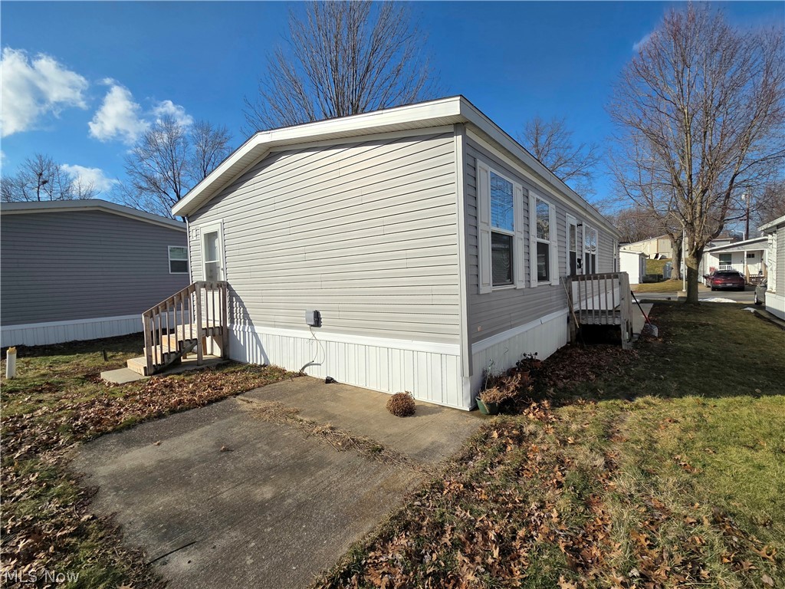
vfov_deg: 89.9
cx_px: 392
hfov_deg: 106.2
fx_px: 295
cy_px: 294
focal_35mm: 13
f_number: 2.2
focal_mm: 2.2
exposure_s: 1/3333
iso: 50
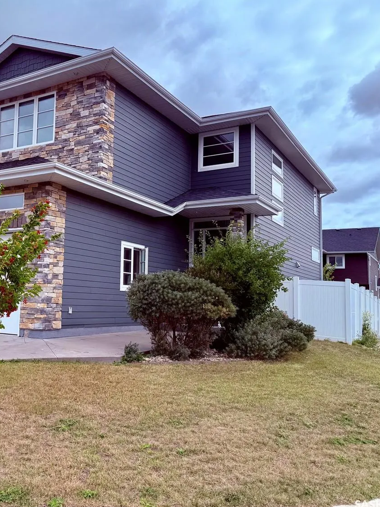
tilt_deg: +8.3
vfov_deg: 53.9
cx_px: 66
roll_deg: -0.9
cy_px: 241
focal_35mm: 34
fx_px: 498
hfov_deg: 39.8
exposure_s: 1/4975
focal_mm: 6.76
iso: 80
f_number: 1.78
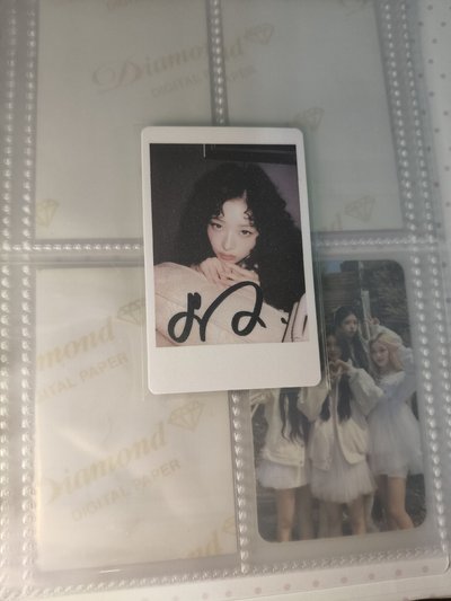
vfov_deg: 67.3
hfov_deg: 53.1
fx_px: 451
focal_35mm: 26
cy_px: 300
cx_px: 226
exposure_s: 1/120
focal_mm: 4.84
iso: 400
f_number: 1.8
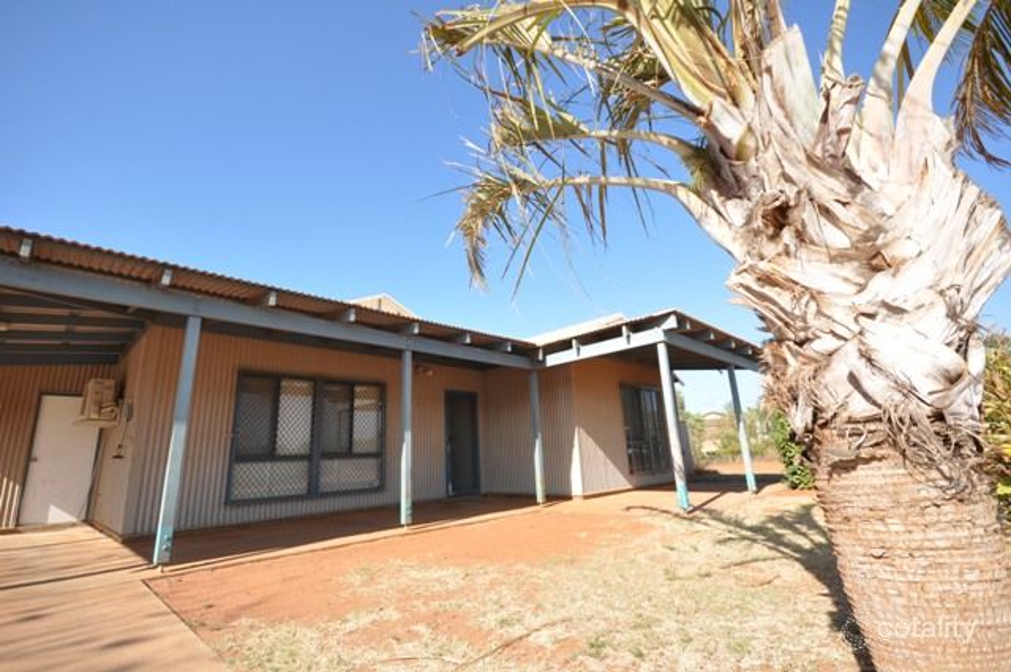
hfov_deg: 95.1
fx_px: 463
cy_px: 336
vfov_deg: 71.9
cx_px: 506
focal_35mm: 16
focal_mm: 11
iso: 200
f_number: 8
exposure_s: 1/250
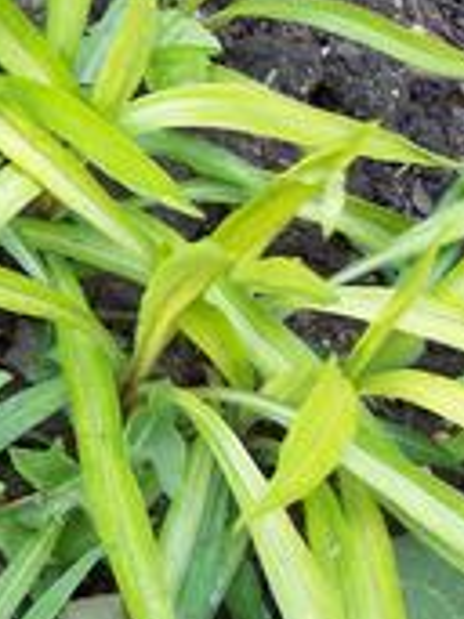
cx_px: -450
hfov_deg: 8.0
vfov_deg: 11.2
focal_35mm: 177
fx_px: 3167
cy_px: 338
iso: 80
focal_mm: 9.4
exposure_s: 1/100
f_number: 3.4
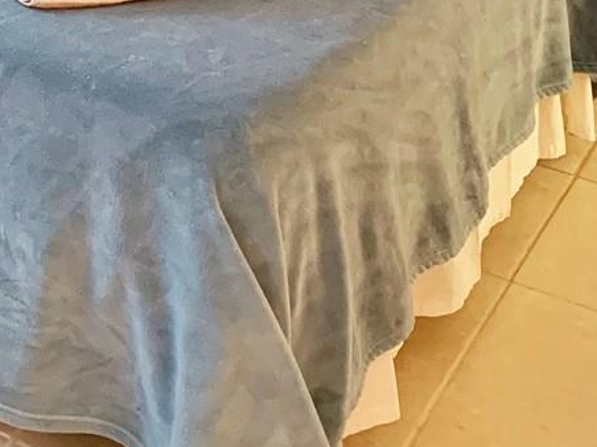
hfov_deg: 18.5
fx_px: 1587
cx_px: -341
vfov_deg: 15.3
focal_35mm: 92
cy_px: -136
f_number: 1.8
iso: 320
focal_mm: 4.25
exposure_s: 1/40
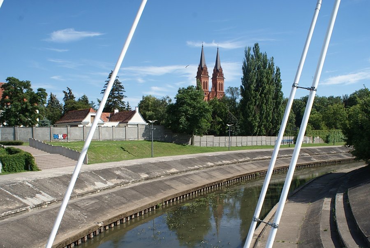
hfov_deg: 57.2
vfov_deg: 40.1
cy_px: 124
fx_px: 339
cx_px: 185
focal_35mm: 33
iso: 100
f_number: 11
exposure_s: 1/160
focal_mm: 22
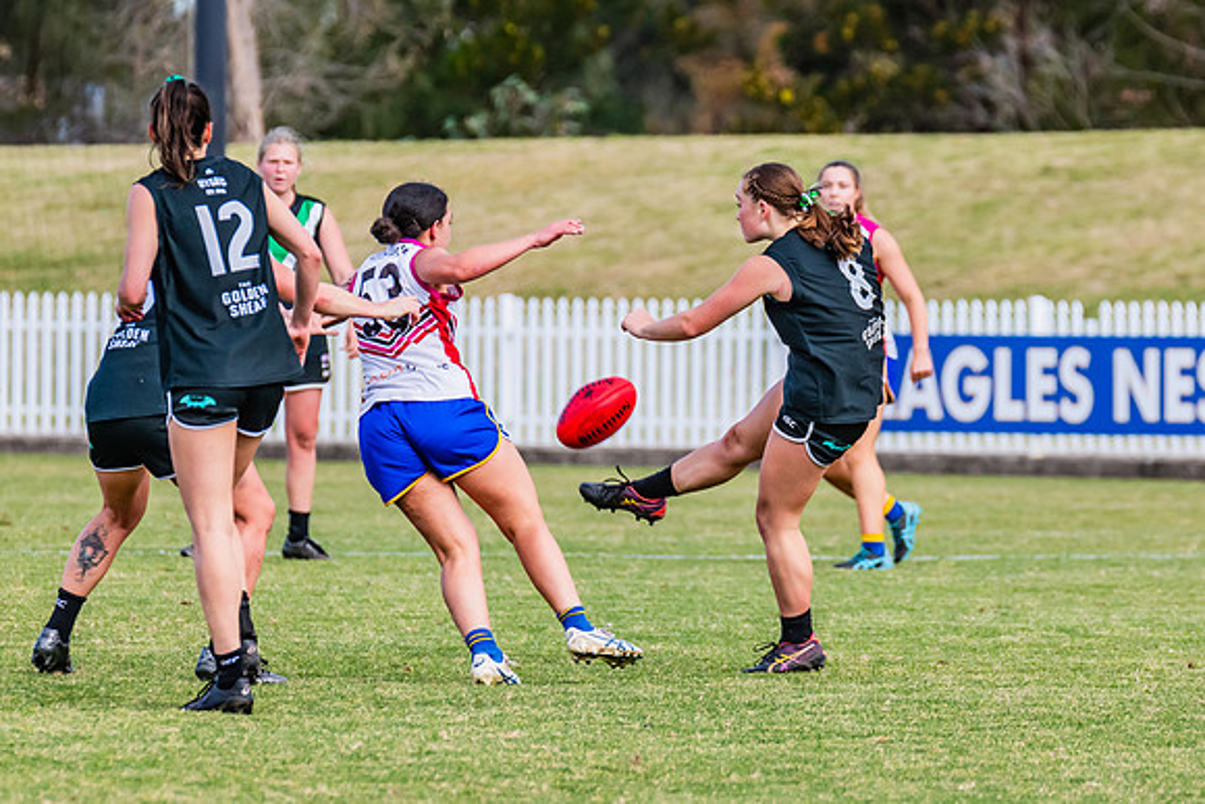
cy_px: 295
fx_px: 16534
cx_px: 758
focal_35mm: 494
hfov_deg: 4.2
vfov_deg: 2.8
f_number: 6.3
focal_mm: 310
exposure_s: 1/1600
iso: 800
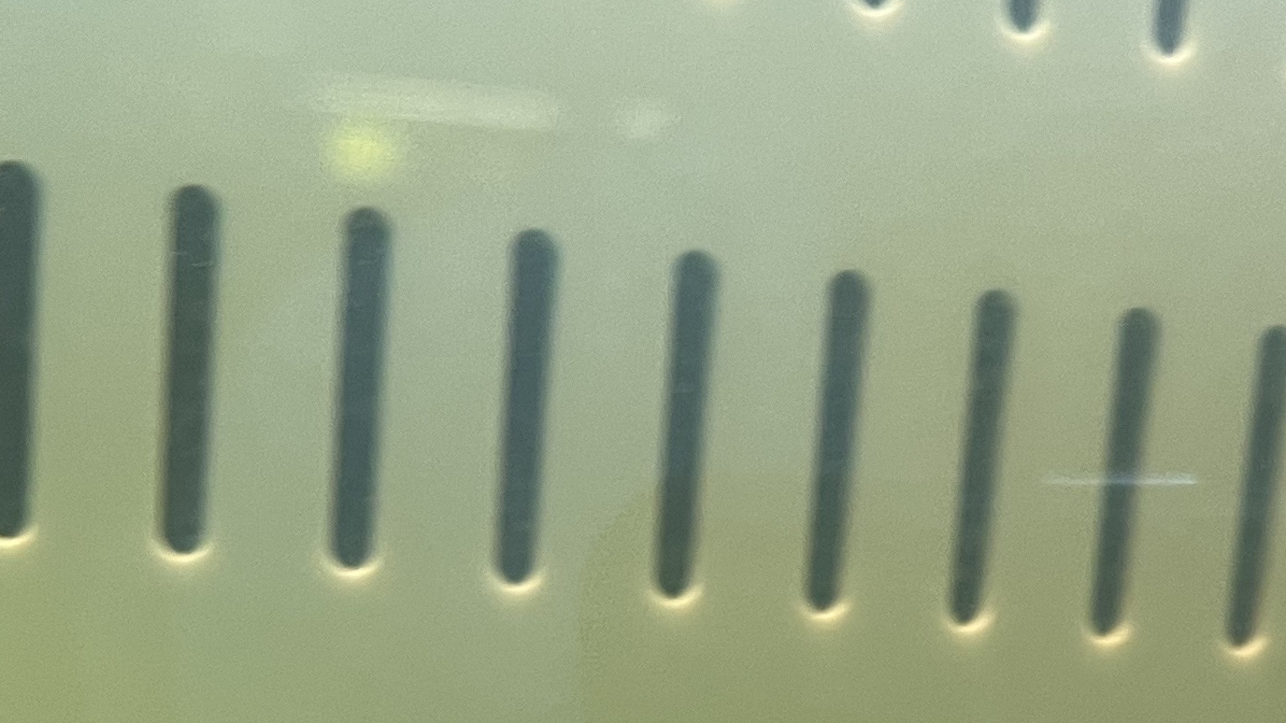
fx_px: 2830
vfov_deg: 13.3
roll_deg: -4.5
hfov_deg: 25.3
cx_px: 952
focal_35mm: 83
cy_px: 1261
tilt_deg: -13.0
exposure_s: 1/68
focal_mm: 5.7
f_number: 1.5
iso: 125
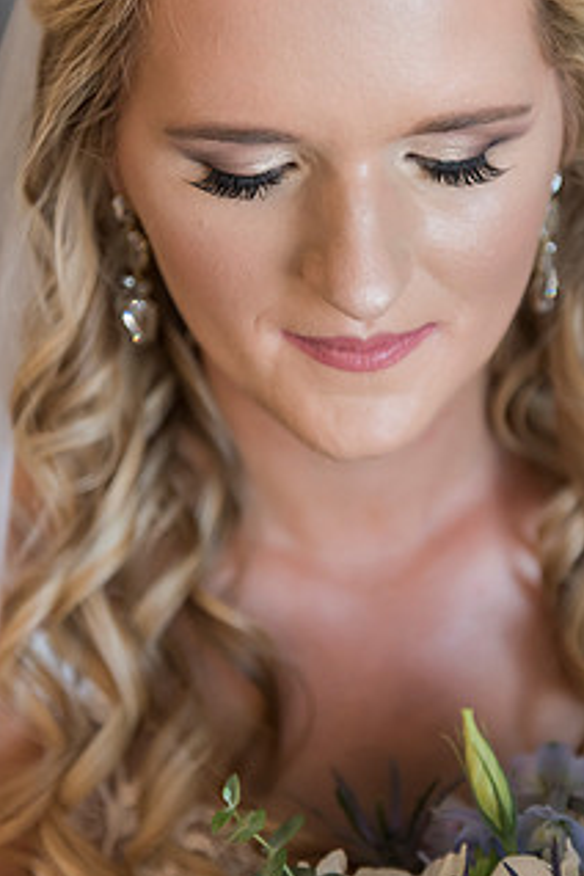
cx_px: 361
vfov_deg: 23.9
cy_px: 344
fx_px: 2068
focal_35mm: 85
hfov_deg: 16.1
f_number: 2.8
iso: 1000
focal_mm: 60
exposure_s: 1/200
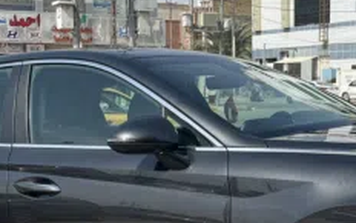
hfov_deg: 27.0
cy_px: 198
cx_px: 227
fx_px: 737
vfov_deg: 16.9
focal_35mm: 76
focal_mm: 5.1
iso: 50
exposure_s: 1/3049
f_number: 1.6
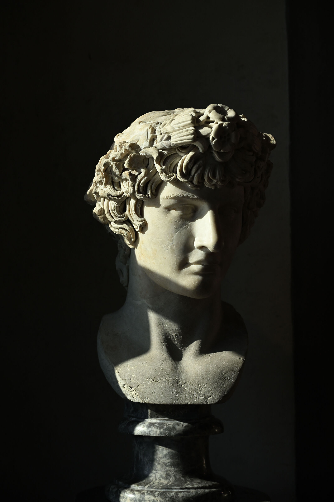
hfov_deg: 24.2
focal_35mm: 56
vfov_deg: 35.6
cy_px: 251
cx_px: 167
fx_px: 779
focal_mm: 56
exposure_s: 1/2000
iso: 1250
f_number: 4.5
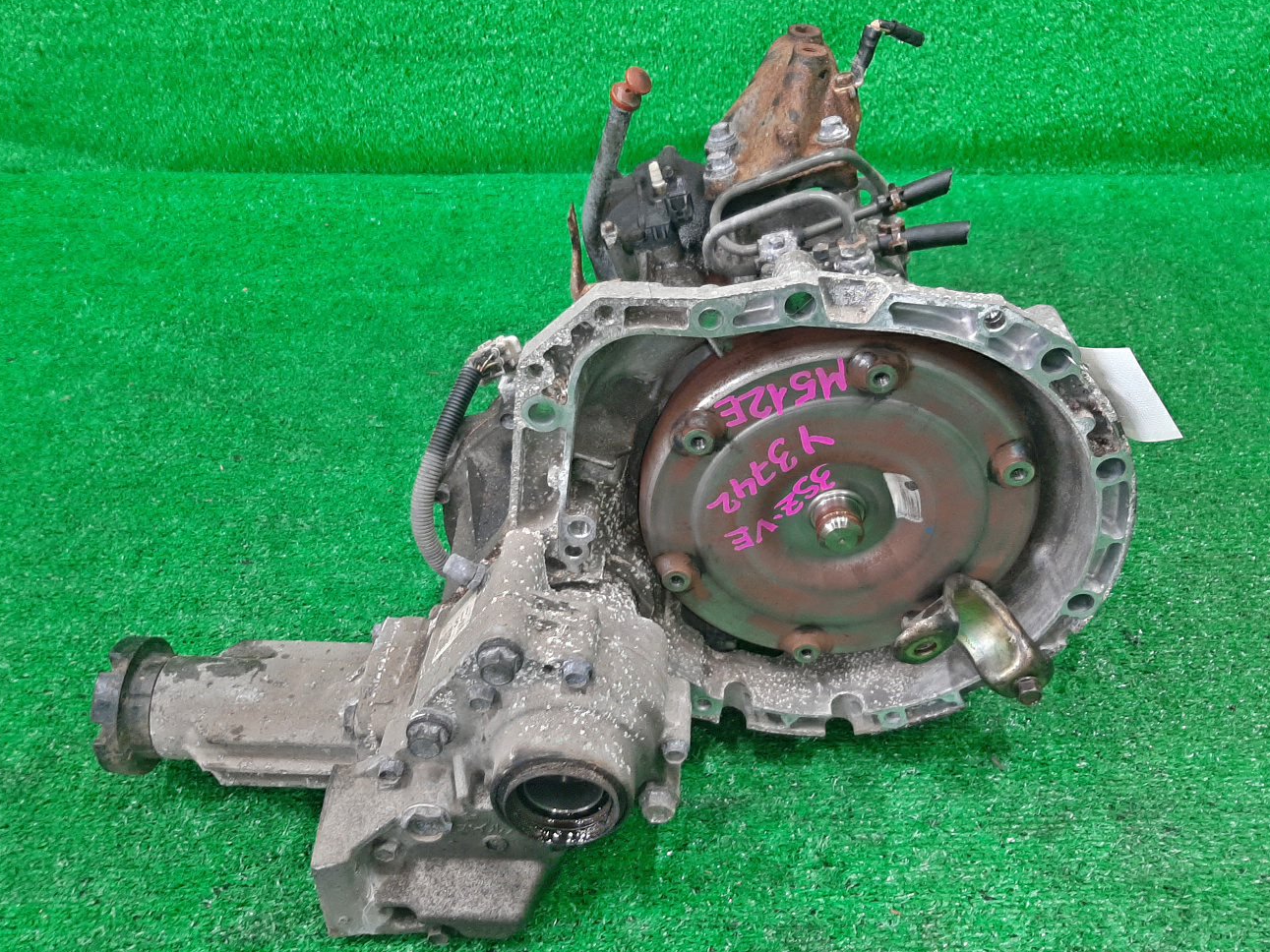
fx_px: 1064
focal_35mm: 29
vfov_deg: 48.2
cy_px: 506
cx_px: 685
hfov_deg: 61.6
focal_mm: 3.93
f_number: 1.7
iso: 162
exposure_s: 1/50
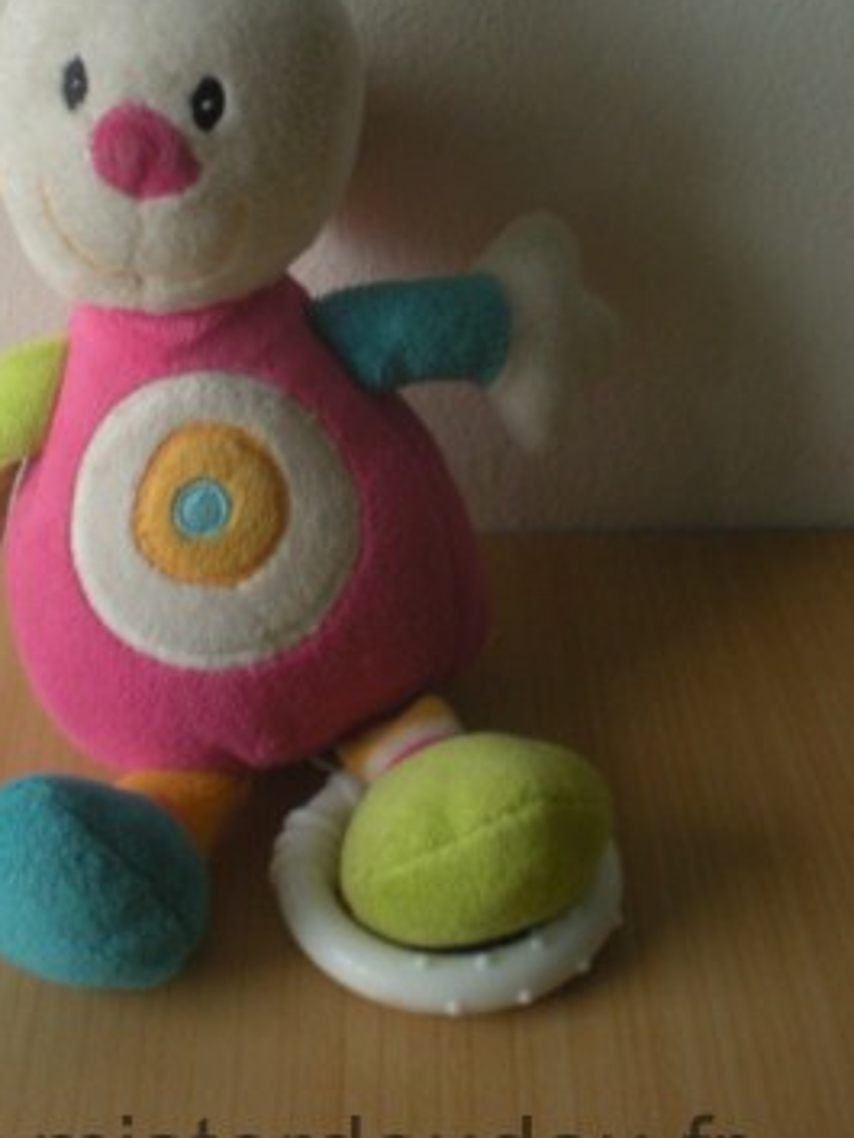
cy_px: 380
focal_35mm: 56
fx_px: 1841
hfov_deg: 25.9
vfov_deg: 34.0
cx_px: 258
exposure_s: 1/22
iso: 200
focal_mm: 6.3
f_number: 3.1
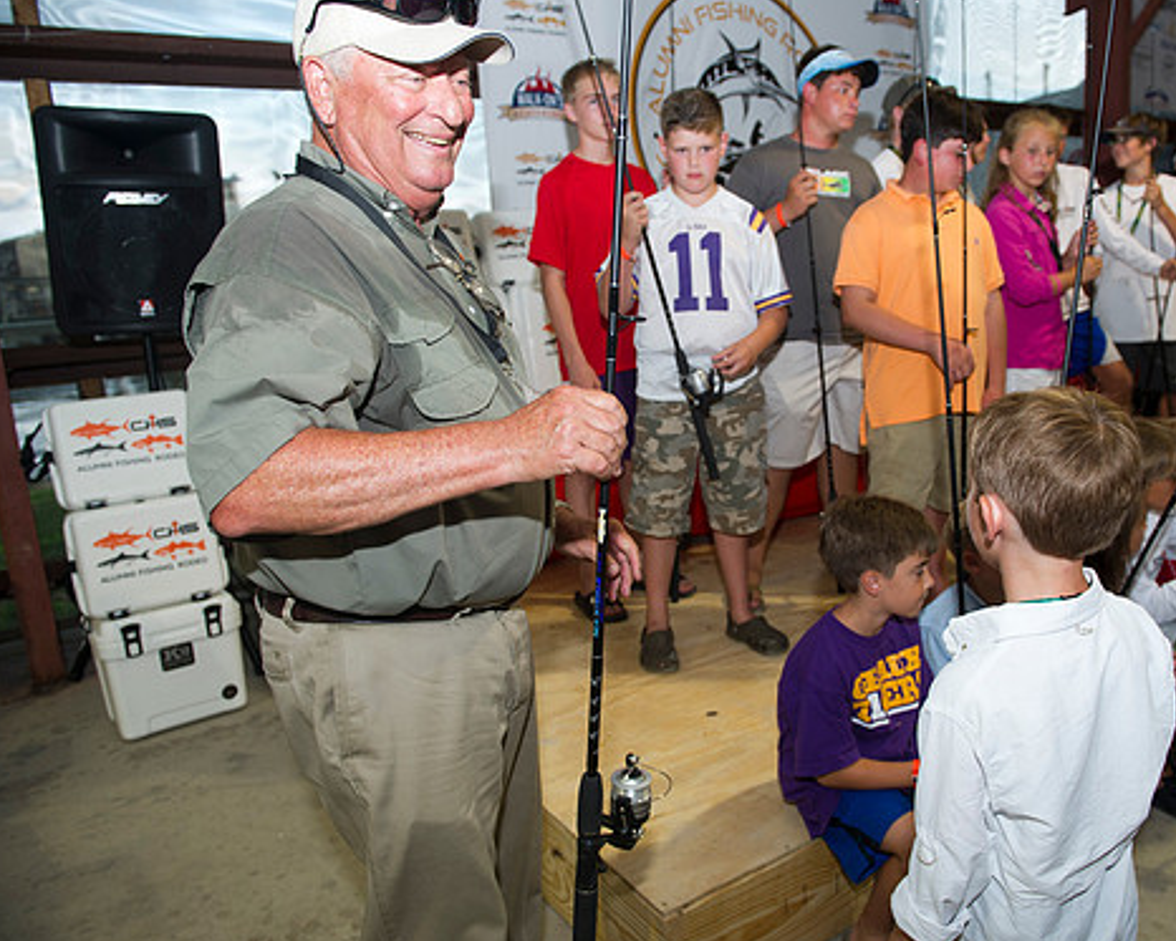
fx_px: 975
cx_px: 722
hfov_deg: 61.5
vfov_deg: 51.5
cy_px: 472
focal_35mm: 28
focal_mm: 24
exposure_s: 1/160
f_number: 4
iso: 400
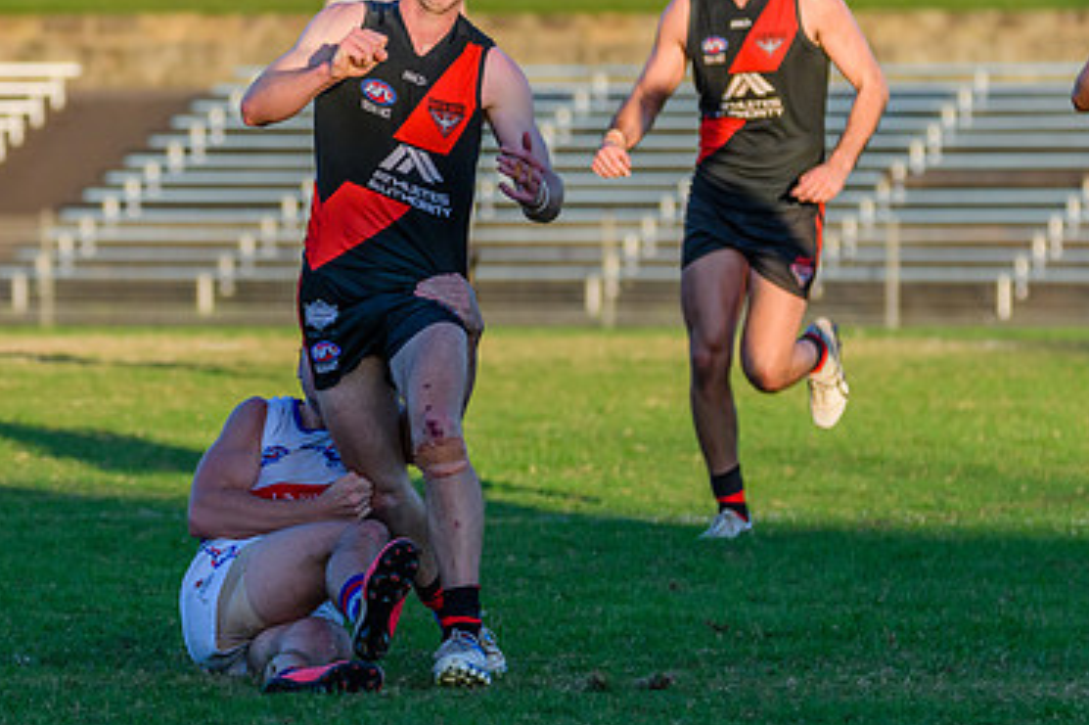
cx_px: 427
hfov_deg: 4.0
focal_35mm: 519
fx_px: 15692
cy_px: 353
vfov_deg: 2.6
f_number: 5.6
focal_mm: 250
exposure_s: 1/1600
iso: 1100
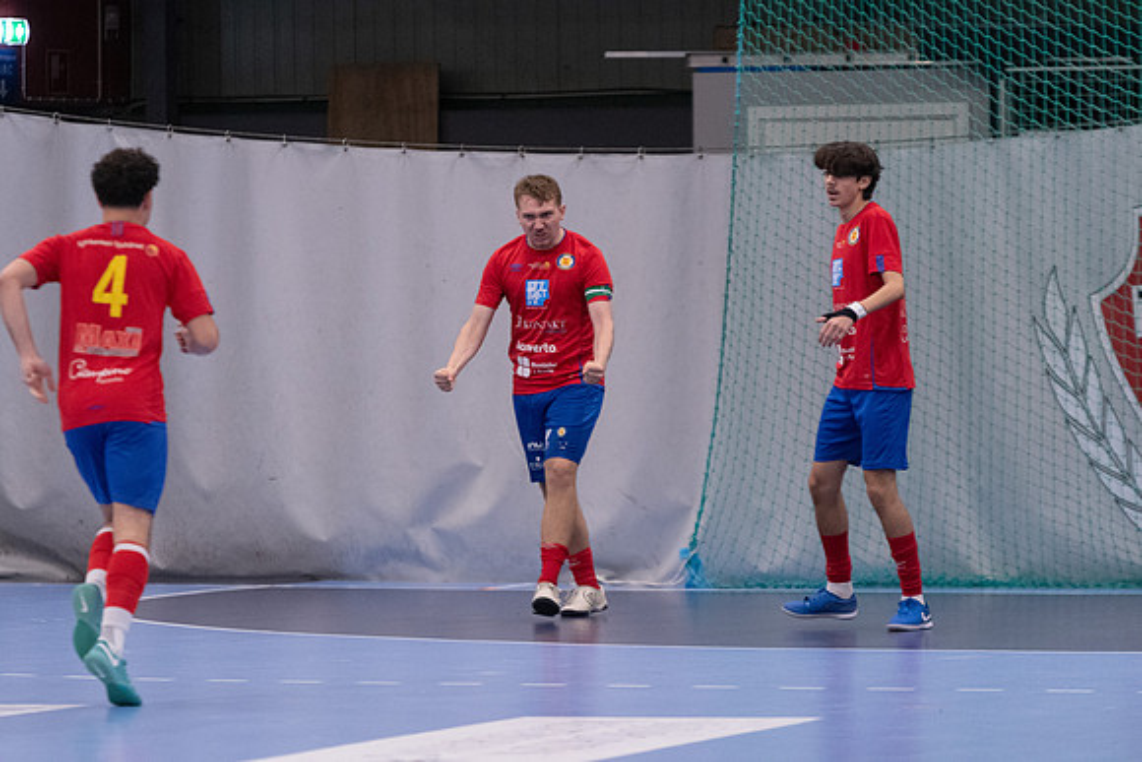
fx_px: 9518
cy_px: 381
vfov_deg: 4.6
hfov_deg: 6.9
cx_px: 571
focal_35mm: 300
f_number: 3.2
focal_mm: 200
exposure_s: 1/640
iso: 4000
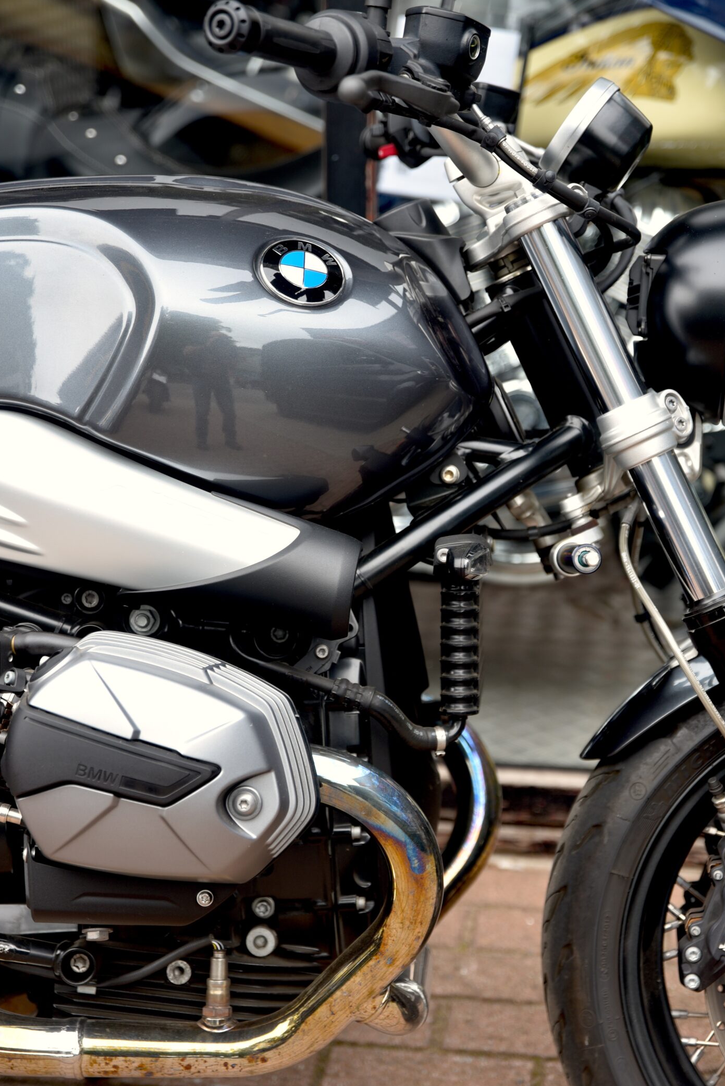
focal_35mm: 86
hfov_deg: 15.9
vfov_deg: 23.6
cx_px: 425
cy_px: 556
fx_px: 2596
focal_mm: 70
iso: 100
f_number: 3.2
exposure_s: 1/60
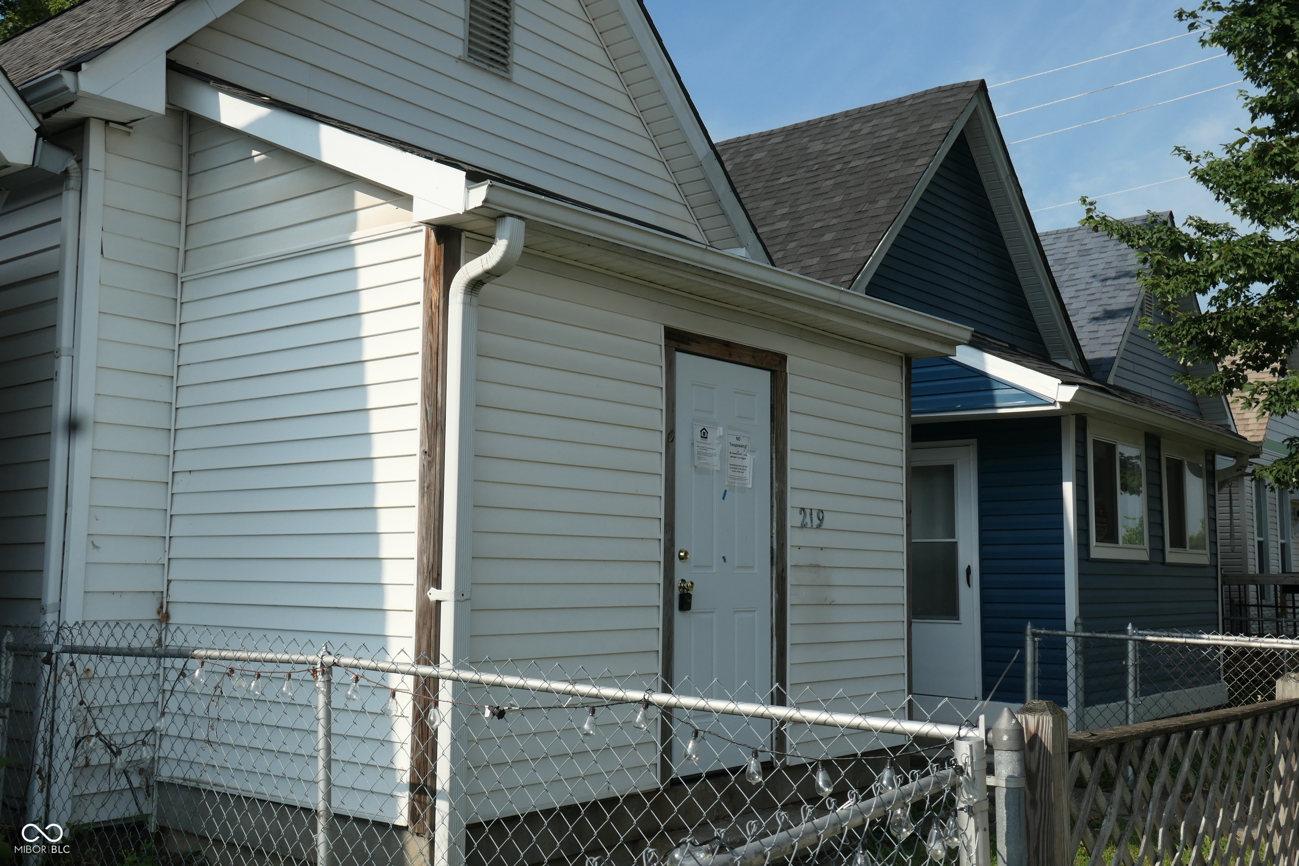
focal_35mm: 36
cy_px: 433
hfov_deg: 53.1
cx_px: 650
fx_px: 1299
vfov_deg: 36.9
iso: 200
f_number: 5.6
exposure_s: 1/1000
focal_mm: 13.1
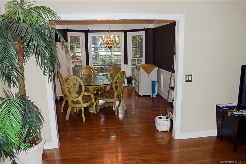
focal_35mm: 27
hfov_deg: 67.4
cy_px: 82
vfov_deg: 47.9
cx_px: 123
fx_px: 184
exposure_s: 1/50
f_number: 8
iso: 200
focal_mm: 18
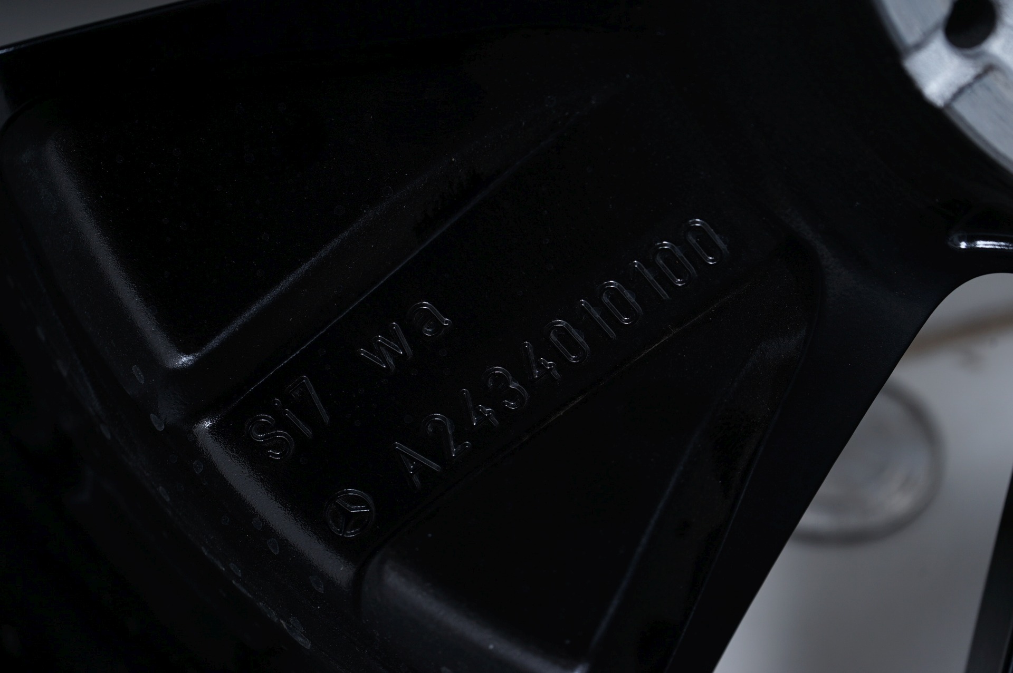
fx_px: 1631
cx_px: 506
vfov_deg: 23.3
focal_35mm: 58
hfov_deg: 34.5
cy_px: 336
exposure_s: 1/125
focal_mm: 58
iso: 250
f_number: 7.1
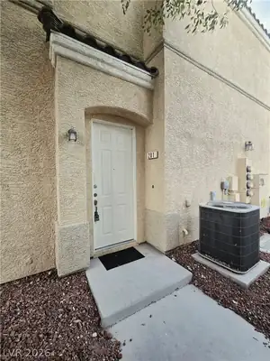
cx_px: 135
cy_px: 180
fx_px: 135
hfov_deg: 89.9
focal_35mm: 13
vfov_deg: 106.2
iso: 100
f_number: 2.2
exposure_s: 1/60.2
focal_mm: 2.2
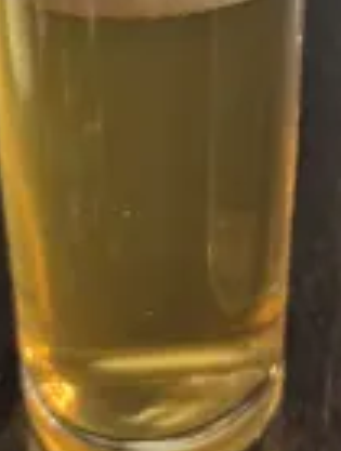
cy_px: -16
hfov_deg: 22.3
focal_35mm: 66
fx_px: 863
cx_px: 211
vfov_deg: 27.4
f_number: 1.8
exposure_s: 1/120
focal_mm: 5.4
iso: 200
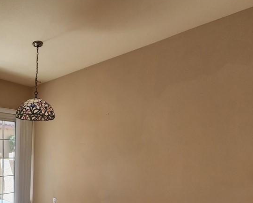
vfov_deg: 53.0
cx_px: 28
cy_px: 175
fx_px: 180
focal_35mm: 24
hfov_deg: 60.2
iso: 64
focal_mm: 2.2
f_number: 2.2
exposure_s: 1/120
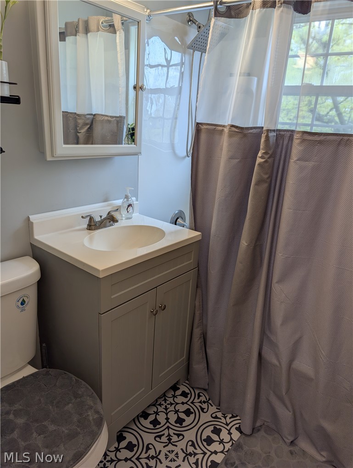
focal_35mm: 24
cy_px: 234
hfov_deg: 56.9
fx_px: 325
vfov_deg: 71.5
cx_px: 176
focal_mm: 6.9
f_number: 1.68
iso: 29
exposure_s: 1/24
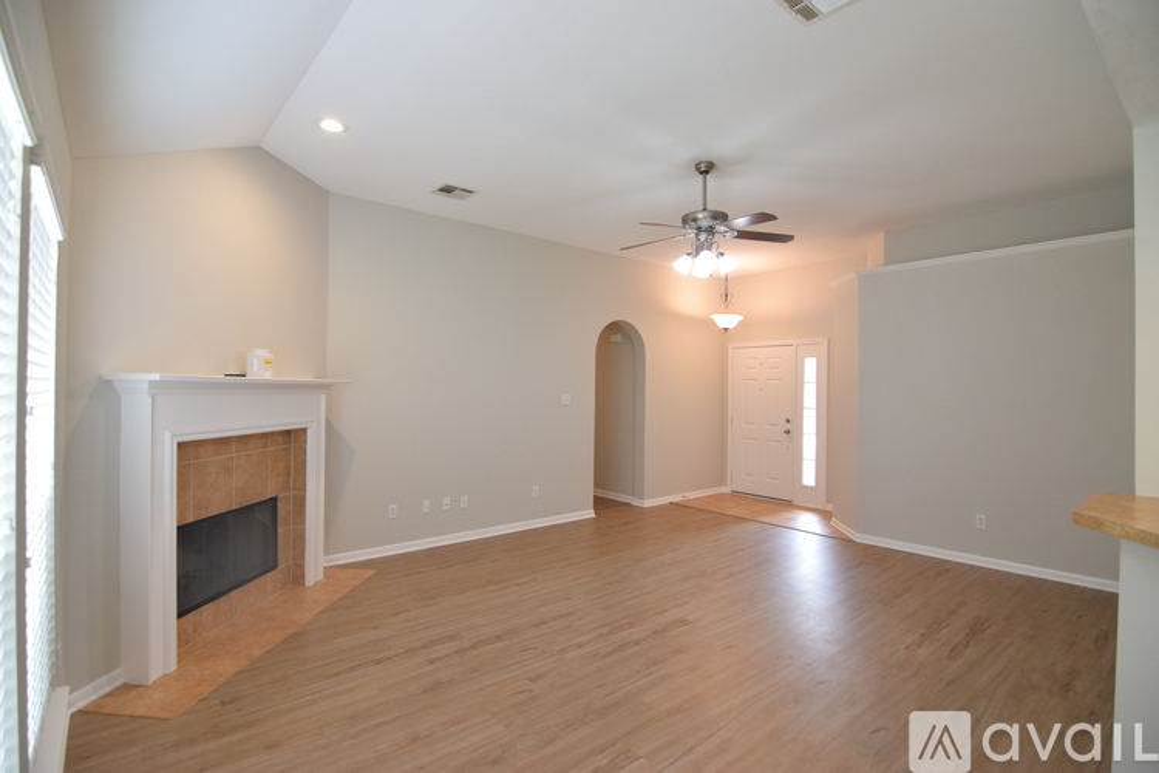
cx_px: 580
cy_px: 386
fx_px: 531
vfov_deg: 72.1
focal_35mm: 16
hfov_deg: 95.0
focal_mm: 11
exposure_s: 1/100
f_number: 4
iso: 800
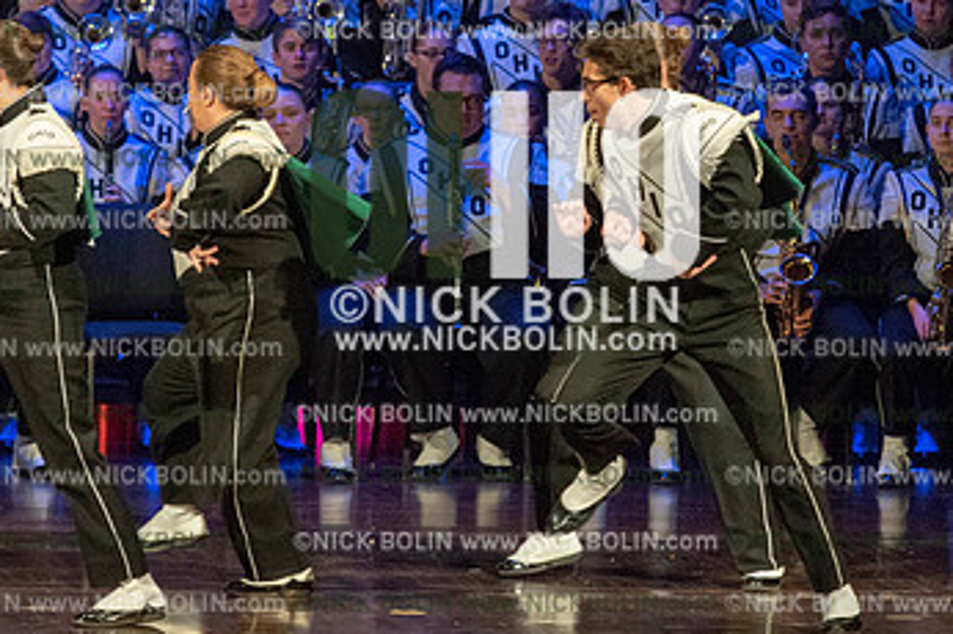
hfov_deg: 5.3
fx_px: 10208
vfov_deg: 3.6
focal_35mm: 386
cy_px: 221
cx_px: 504
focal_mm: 230
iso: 8000
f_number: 5.6
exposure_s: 1/400
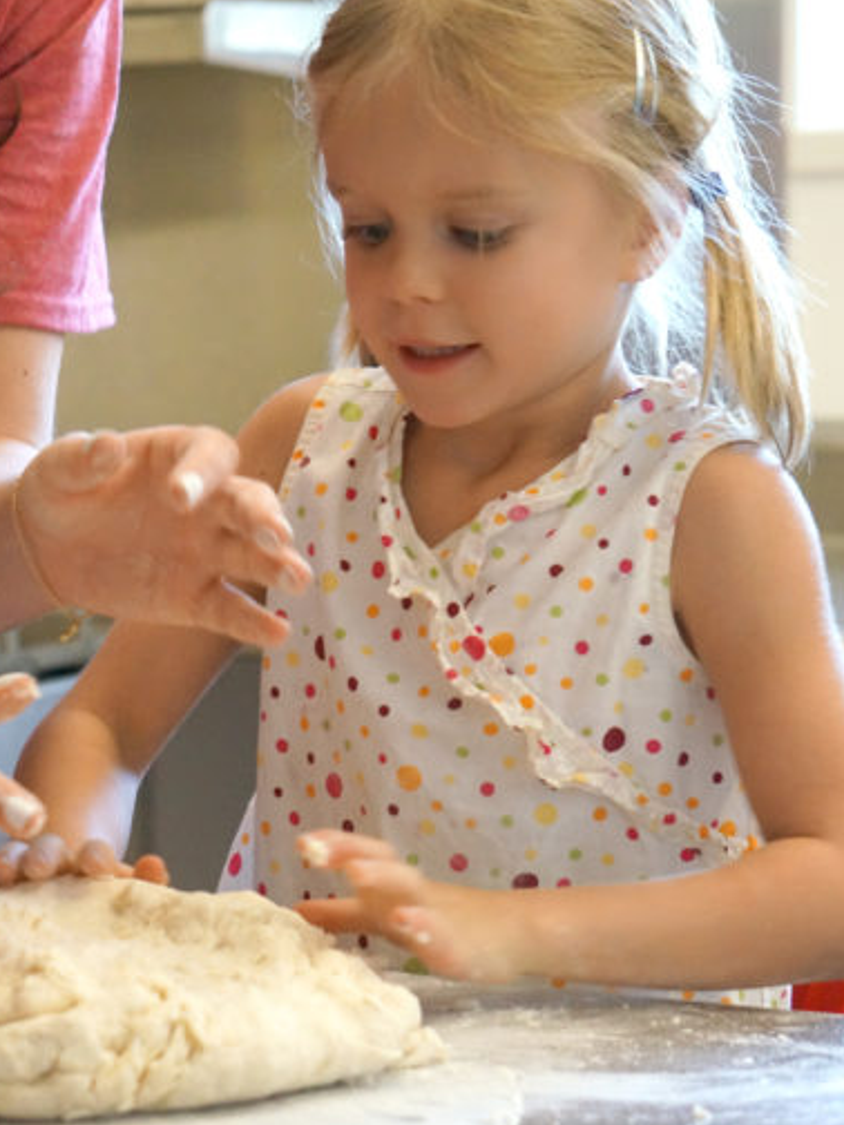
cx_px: 185
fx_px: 3925
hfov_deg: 12.2
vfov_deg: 16.3
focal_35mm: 121
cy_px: 562
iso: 3200
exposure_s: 1/160
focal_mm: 55
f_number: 4.5
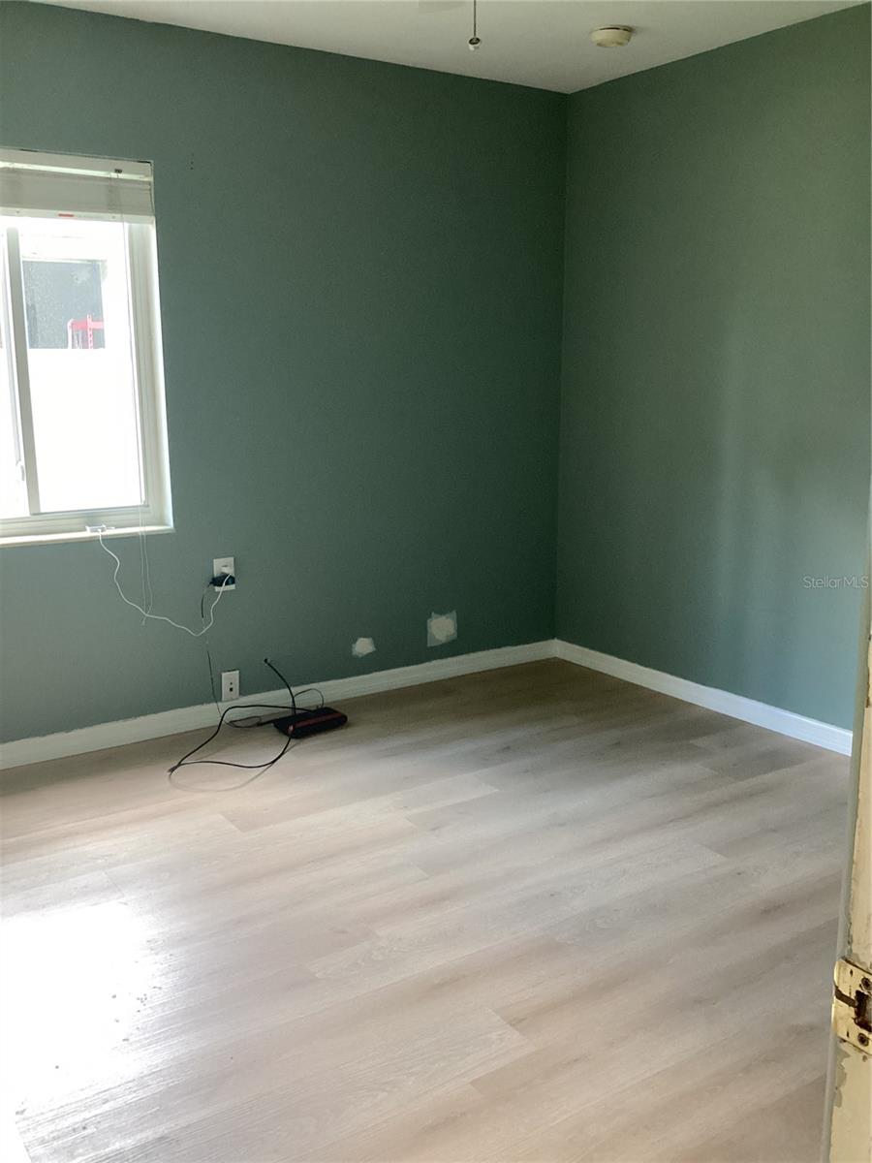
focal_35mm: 31
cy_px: 582
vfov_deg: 58.4
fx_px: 1041
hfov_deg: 45.4
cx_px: 436
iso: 320
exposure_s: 1/60
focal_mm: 3.3
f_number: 2.4
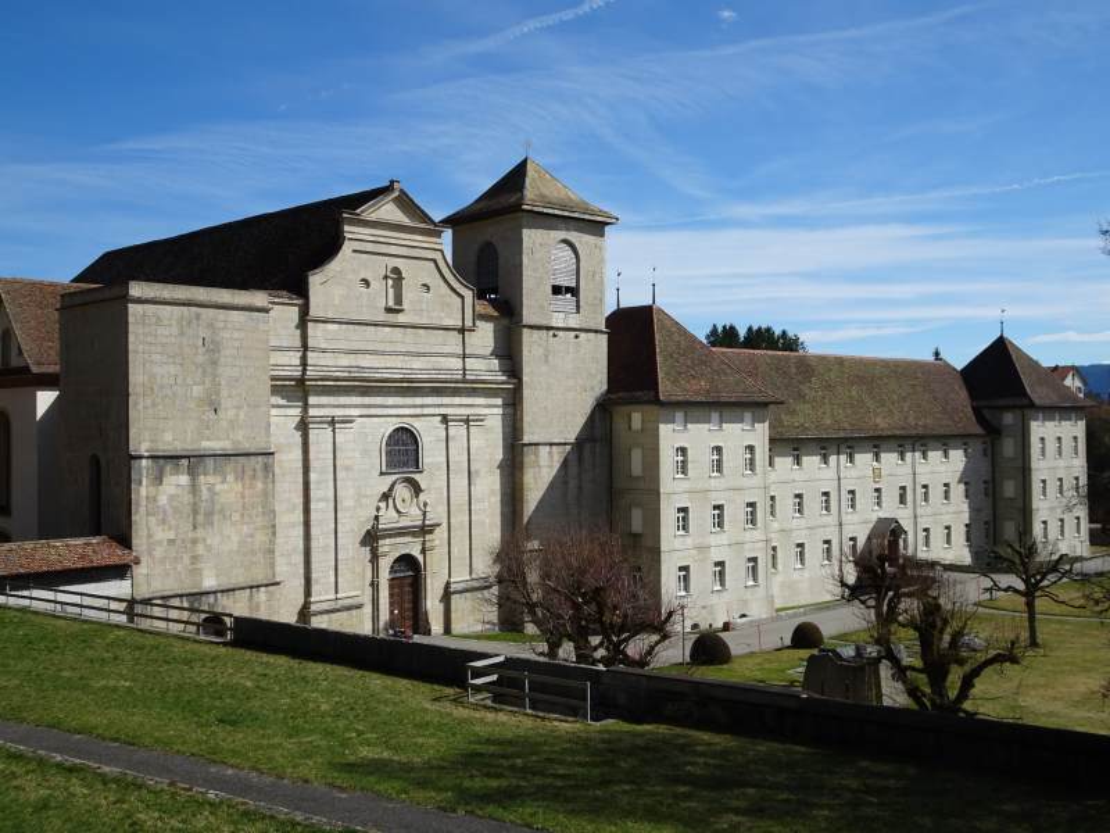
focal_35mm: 35
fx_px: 1122
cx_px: 555
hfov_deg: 52.6
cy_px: 416
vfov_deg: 40.7
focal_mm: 5.98
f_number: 4
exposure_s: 1/1000
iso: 80
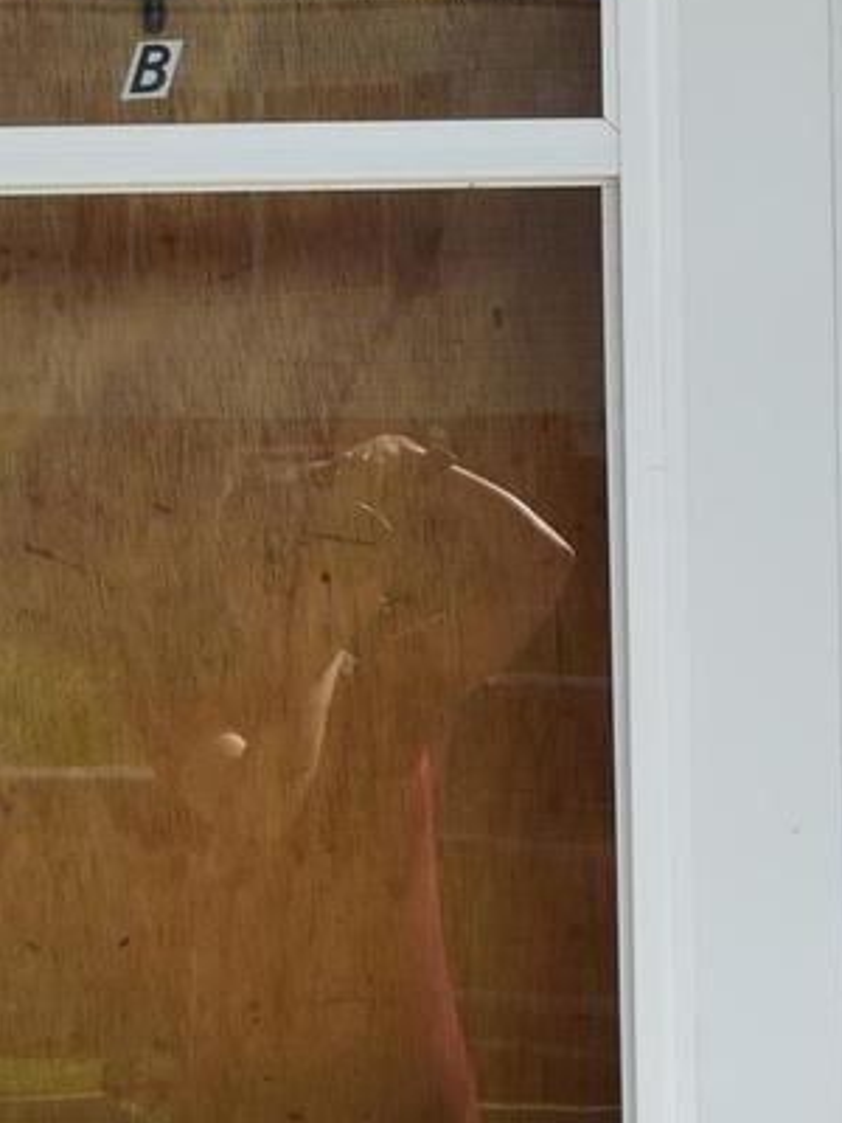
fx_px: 4313
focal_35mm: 133
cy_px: 632
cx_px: 623
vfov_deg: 14.8
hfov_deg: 11.1
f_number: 8
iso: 400
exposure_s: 1/500
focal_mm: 24
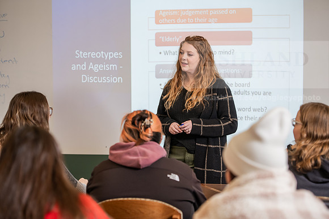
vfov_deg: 14.4
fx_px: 868
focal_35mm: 95
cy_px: 110
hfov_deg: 21.5
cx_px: 164
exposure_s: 1/250
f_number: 3.2
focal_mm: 95
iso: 800
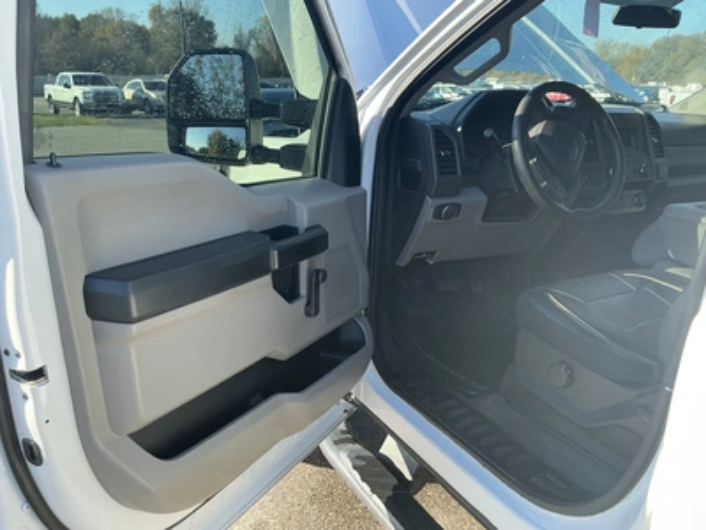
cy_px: 265
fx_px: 571
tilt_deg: -15.0
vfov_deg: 49.7
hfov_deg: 63.4
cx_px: 353
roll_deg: +0.1
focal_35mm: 28
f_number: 1.8
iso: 25
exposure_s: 1/247
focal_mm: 3
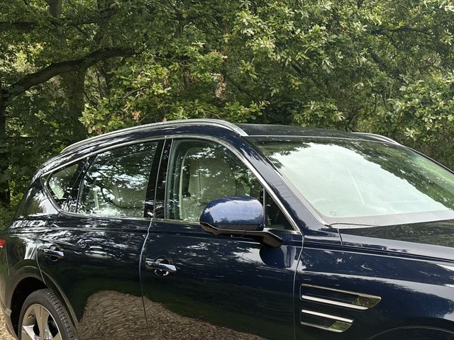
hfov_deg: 38.1
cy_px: 301
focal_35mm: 48
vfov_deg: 29.1
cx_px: 367
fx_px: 630
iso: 64
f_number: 1.78
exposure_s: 1/195
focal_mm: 6.86
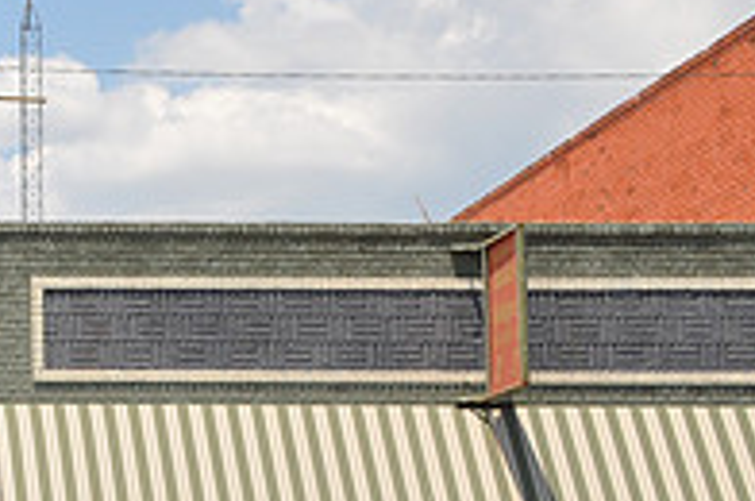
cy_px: 256
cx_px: -297
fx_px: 3255
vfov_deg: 8.8
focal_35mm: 155
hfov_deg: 12.7
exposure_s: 1/320
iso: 200
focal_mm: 35
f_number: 9
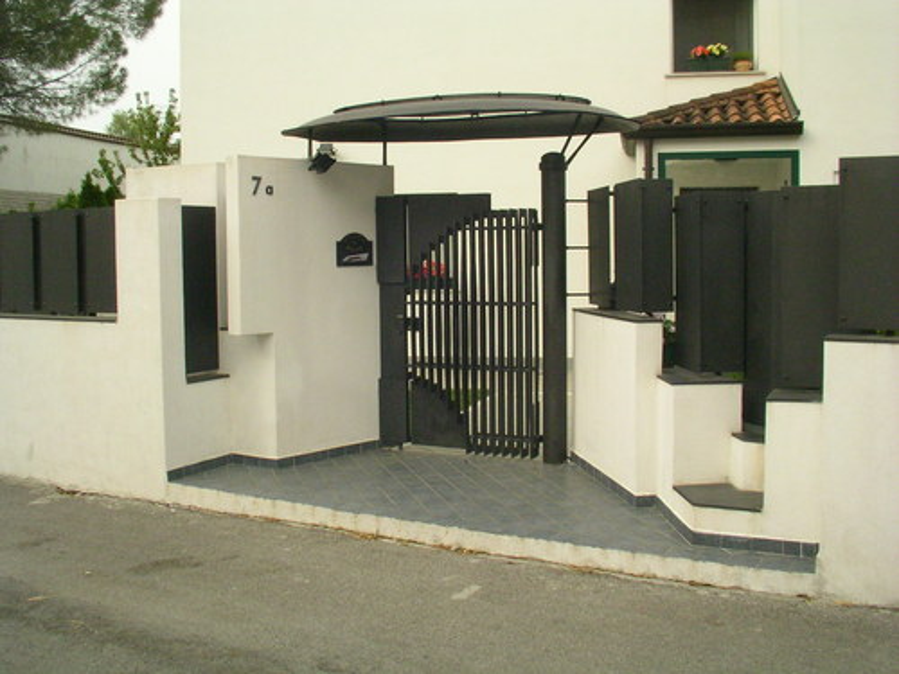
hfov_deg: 50.1
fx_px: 961
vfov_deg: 38.7
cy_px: 337
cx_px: 450
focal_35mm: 37
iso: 200
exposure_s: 1/340
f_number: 6.8
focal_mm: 5.7
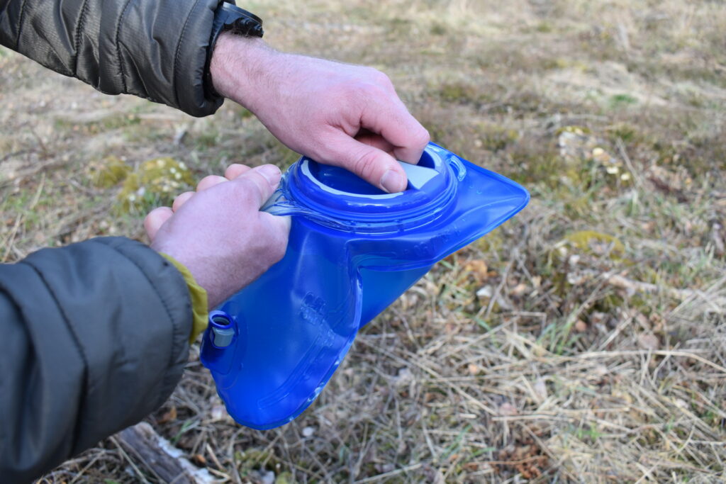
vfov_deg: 41.7
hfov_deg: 59.5
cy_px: 242
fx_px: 635
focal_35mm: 32
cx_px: 363
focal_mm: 21
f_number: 5.6
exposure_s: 1/125
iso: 200
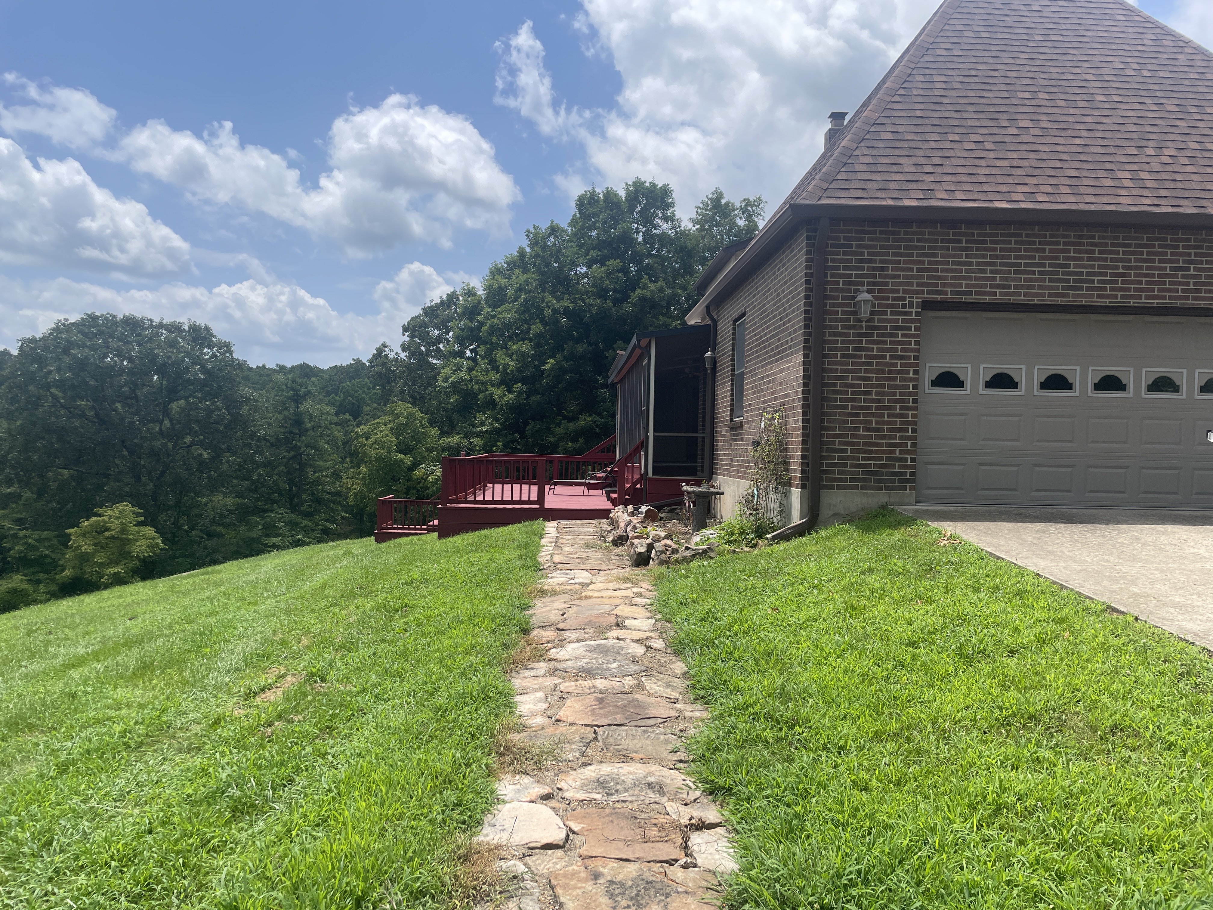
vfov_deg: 53.1
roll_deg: -0.7
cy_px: 455
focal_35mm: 26
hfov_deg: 67.3
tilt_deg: +0.5
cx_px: 606
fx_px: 911
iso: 32
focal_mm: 4.2
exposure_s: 1/3509
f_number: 1.6
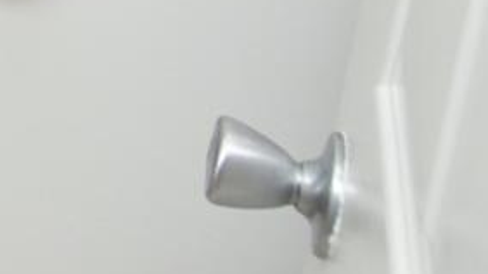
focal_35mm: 107
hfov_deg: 14.4
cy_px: -514
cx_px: -639
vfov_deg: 9.3
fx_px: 1383
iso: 400
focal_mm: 12
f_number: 4
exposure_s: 1/60
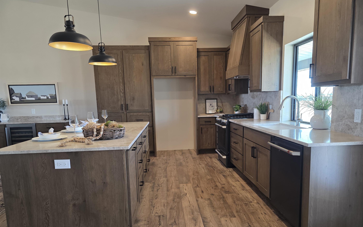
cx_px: 186
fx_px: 247
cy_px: 135
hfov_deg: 72.5
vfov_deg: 49.0
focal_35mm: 25
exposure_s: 1/120
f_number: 1.7
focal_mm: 6.3
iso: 200
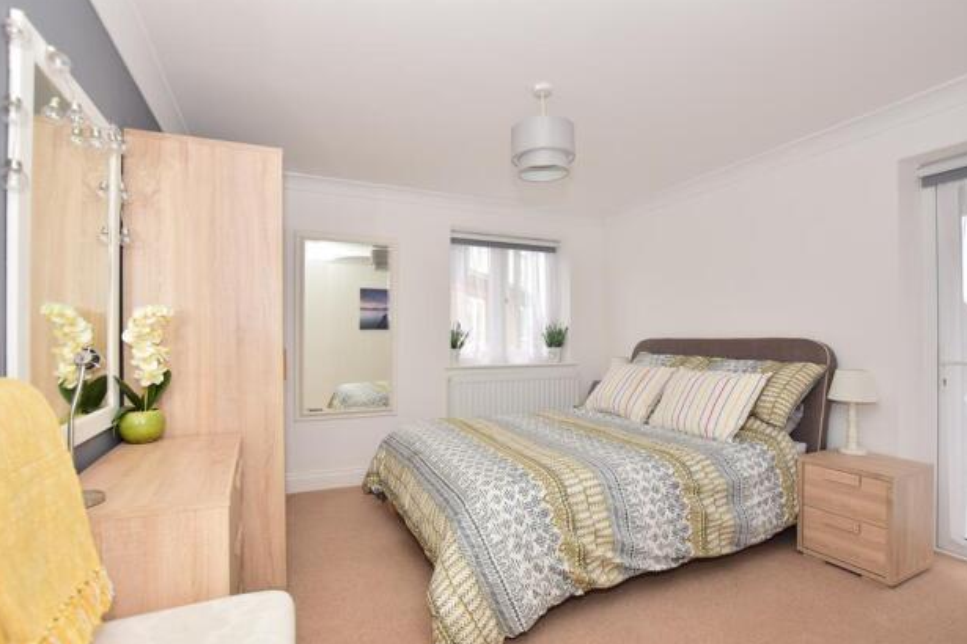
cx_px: 486
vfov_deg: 73.7
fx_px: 430
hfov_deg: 96.7
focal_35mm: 16
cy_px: 334
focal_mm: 10
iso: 400
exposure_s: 1/60
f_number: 5.6
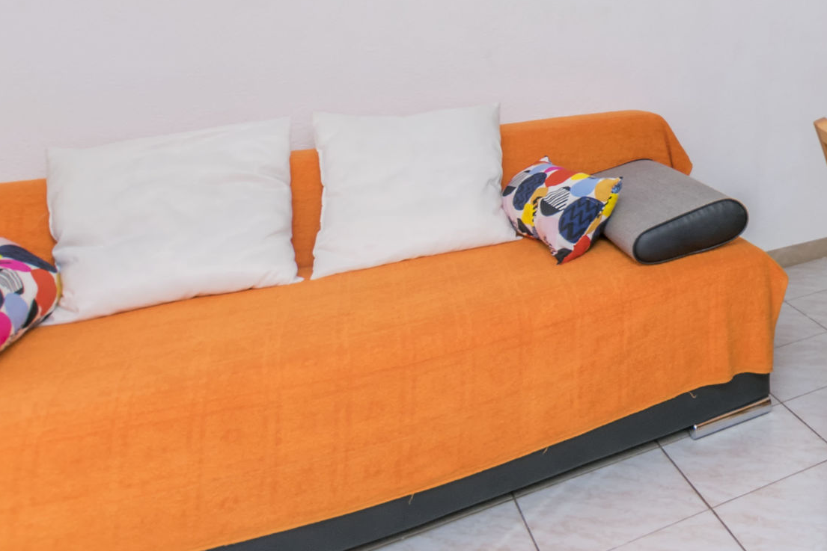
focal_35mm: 38
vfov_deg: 31.6
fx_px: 873
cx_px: 989
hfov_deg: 38.0
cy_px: -37
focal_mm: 10
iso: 100
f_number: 8
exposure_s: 1/160
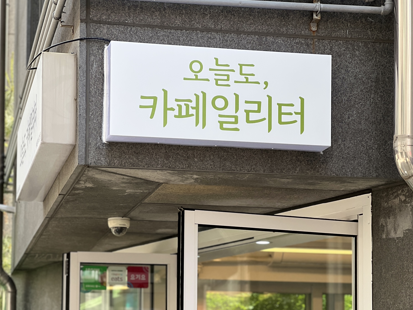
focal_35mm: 105
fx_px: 1253
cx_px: 203
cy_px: 281
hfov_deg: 18.7
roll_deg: -0.4
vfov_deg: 14.0
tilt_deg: +7.1
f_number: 2.8
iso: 25
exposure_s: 1/121
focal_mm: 9
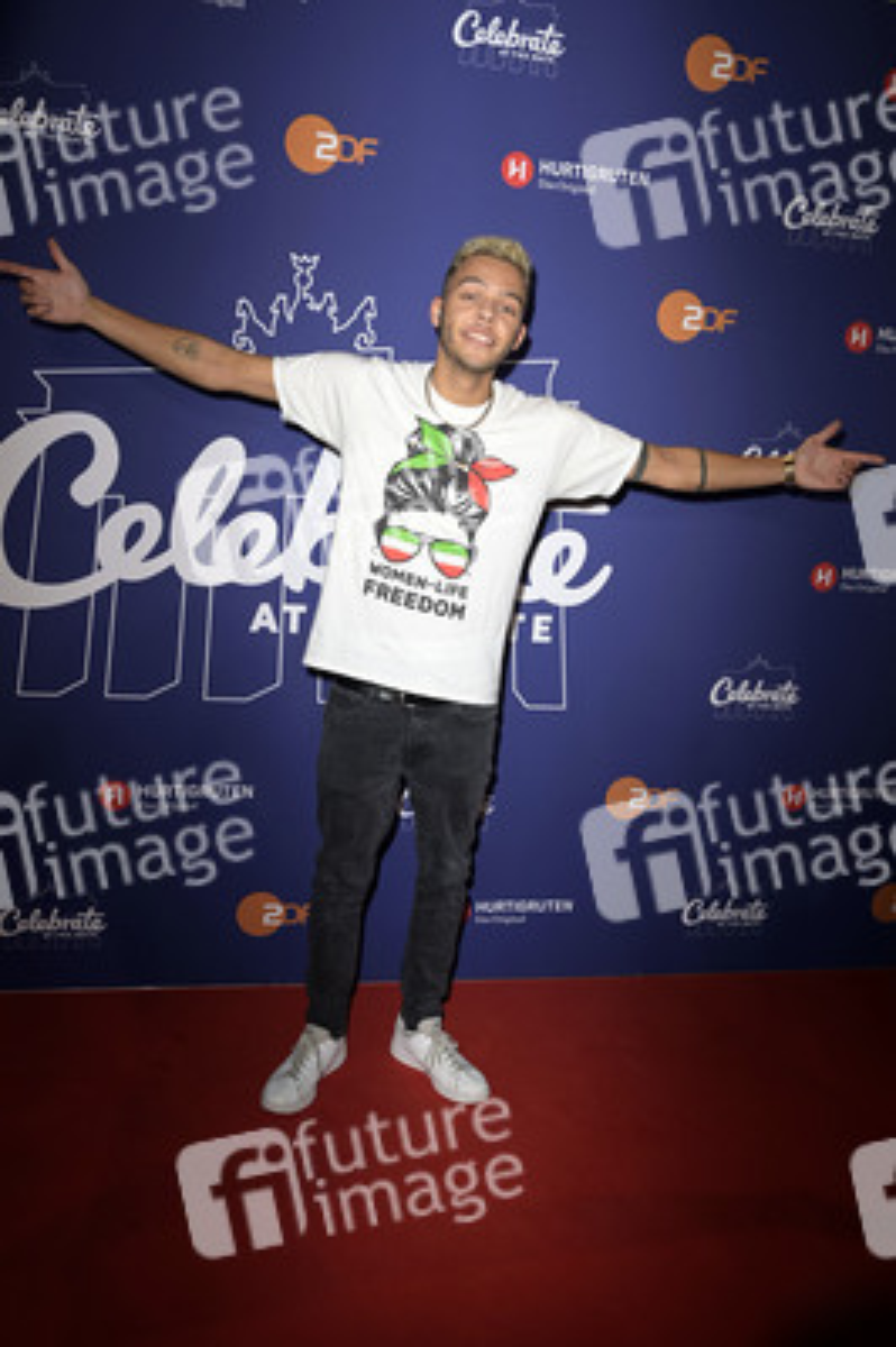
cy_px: 674
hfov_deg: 41.0
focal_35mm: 32
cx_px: 448
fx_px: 1197
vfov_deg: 58.8
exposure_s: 1/250
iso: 500
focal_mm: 32
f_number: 5.6
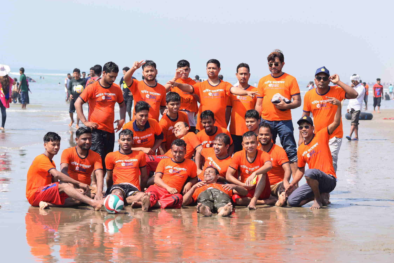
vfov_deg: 10.6
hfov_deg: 15.9
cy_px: 132
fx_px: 1412
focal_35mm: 129
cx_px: 197
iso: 200
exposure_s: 1/640
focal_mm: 86
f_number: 6.3
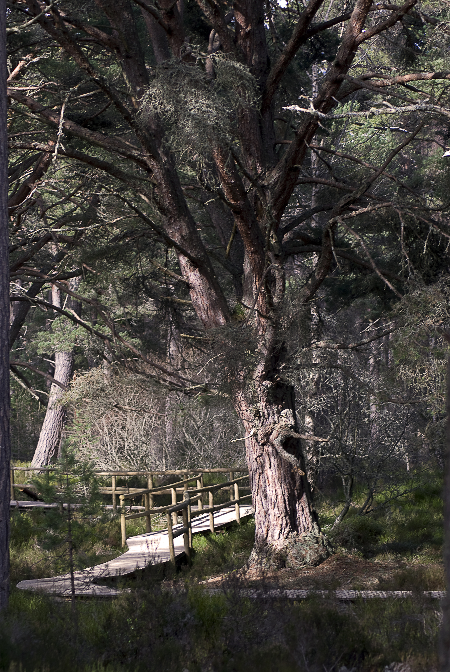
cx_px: 225
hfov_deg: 10.8
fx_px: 2384
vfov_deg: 16.1
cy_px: 336
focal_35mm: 128
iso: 100
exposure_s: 1/100
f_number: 5.6
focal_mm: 85
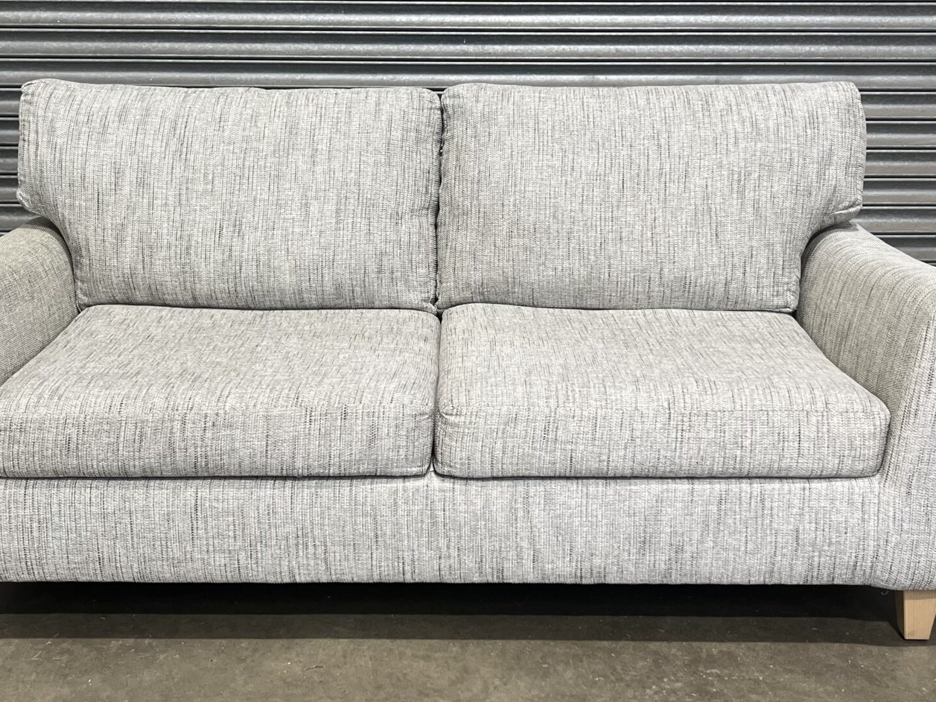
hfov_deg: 41.2
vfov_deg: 31.4
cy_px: 288
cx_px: 457
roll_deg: +0.3
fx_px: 1244
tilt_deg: -13.8
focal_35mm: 46
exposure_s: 1/100
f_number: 1.6
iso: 125
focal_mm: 5.1
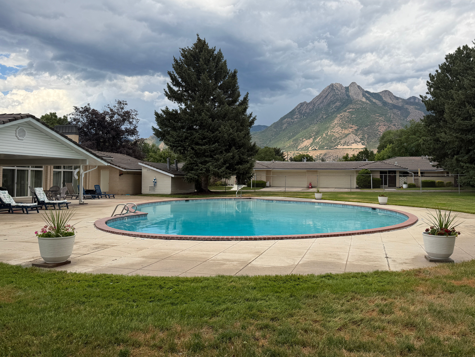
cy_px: 165
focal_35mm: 28
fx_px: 384
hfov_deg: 63.3
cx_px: 257
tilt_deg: +1.9
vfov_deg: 49.7
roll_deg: -0.7
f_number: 1.78
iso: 80
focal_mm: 6.76
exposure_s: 1/3584
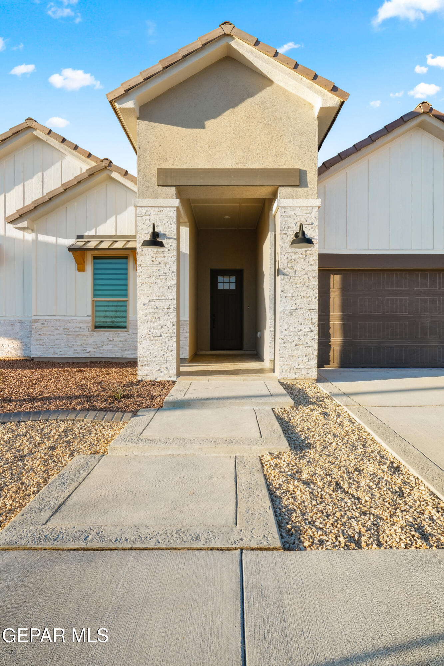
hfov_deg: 59.5
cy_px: 333
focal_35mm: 21
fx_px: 389
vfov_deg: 81.2
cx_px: 222
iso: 640
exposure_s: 1/60
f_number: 11
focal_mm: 21
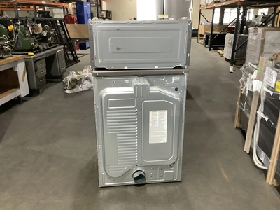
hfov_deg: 58.4
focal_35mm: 31
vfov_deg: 45.4
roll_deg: +0.1
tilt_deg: -18.6
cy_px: 105
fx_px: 251
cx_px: 140
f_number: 2.4
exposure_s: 1/40
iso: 320
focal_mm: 3.3
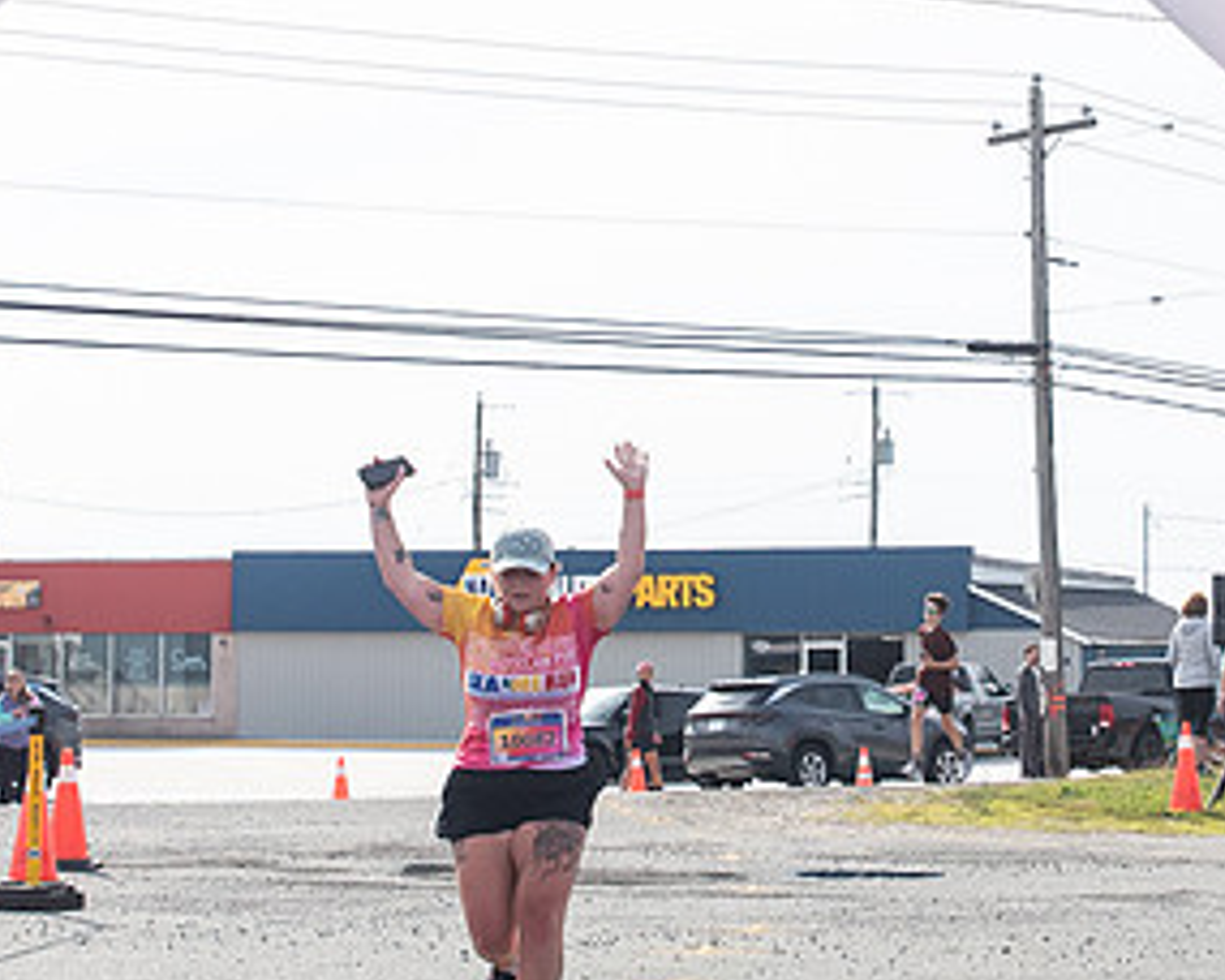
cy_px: 161
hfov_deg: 18.1
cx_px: 819
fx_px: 3843
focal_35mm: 106
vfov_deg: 14.4
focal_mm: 32
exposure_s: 1/3200
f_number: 4
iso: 800
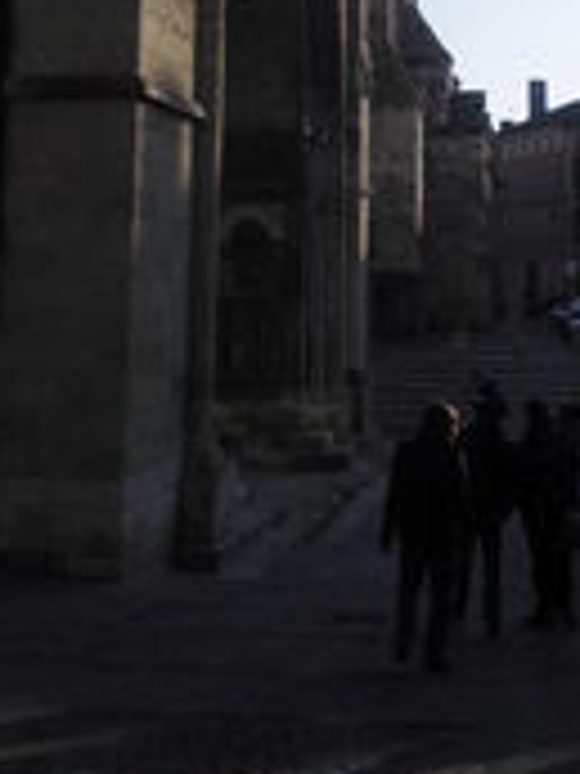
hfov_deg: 22.6
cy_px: -63
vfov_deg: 27.5
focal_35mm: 65
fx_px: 1452
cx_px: 288
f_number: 7.8
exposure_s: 1/320
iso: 64
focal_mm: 4.65
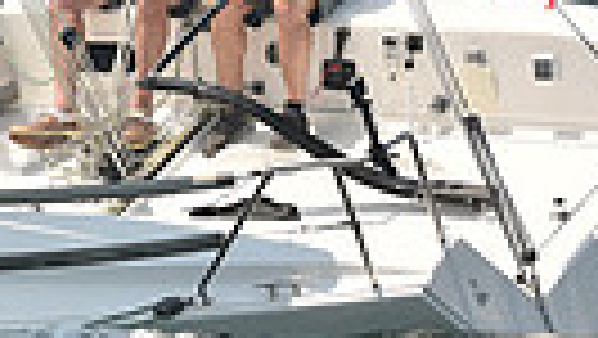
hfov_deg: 6.5
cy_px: -16
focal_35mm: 320
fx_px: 5077
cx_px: -594
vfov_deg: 3.8
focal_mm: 70
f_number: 6.3
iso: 250
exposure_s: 1/640
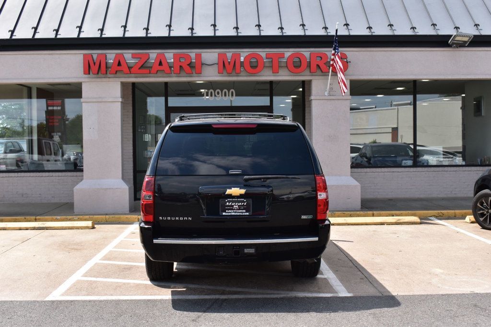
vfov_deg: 30.8
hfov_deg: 45.0
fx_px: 593
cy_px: 164
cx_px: 246
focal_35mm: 44
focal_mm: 29
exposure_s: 1/400
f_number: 11
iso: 400
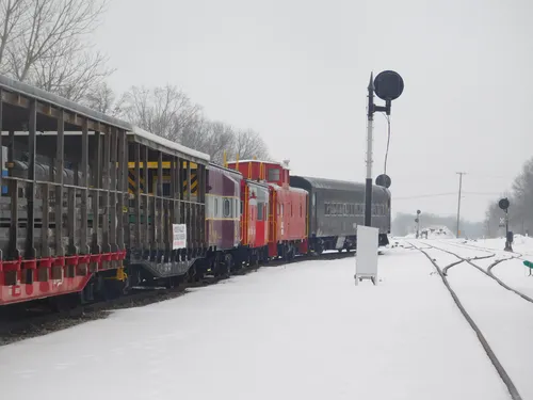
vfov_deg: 12.9
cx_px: 266
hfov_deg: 17.1
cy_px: 200
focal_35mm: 115
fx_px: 1771
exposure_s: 1/200
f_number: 4.8
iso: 125
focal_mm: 20.3
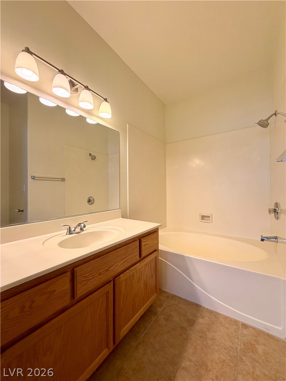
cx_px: 143
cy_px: 190
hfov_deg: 85.7
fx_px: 154
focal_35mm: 14
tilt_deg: +0.5
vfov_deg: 102.1
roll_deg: +0.3
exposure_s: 1/120
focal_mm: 2.22
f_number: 2.2
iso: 100
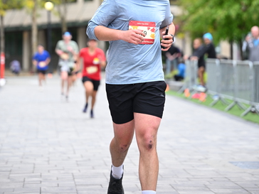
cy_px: 16
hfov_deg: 12.3
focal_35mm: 160
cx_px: 130
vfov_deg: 9.2
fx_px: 1197
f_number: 2.8
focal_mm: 110
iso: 640
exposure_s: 1/1600
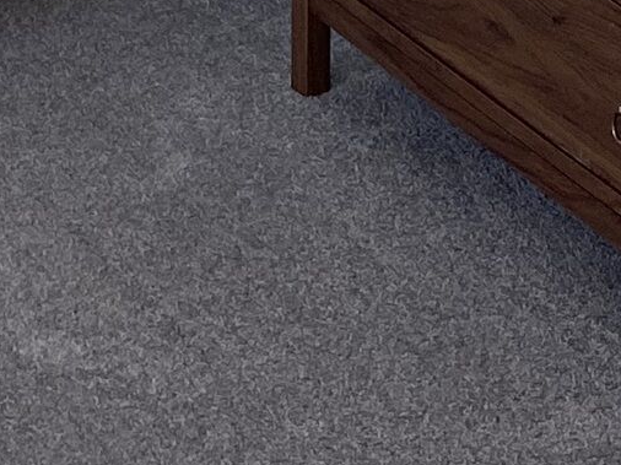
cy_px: -921
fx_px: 2833
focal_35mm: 158
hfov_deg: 12.5
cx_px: 426
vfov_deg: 8.1
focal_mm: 4.25
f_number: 1.8
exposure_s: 1/120
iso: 100
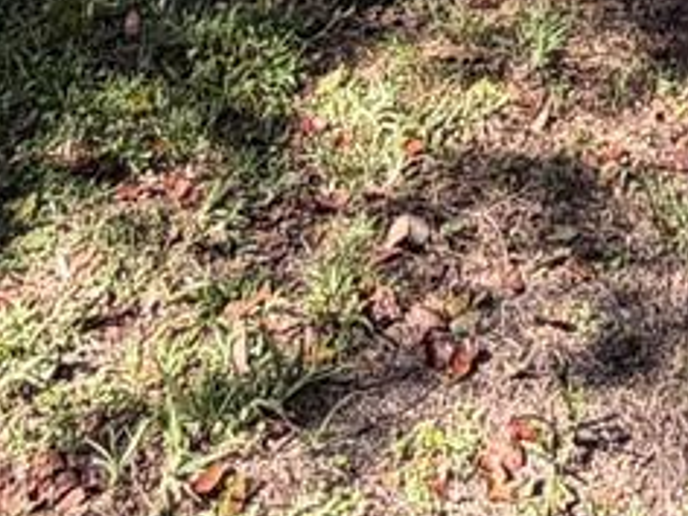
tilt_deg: +0.4
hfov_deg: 19.7
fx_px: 1888
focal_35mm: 95
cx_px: 770
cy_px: -1189
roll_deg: -1.2
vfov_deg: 9.9
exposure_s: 1/205
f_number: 2.2
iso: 40
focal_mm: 2.22
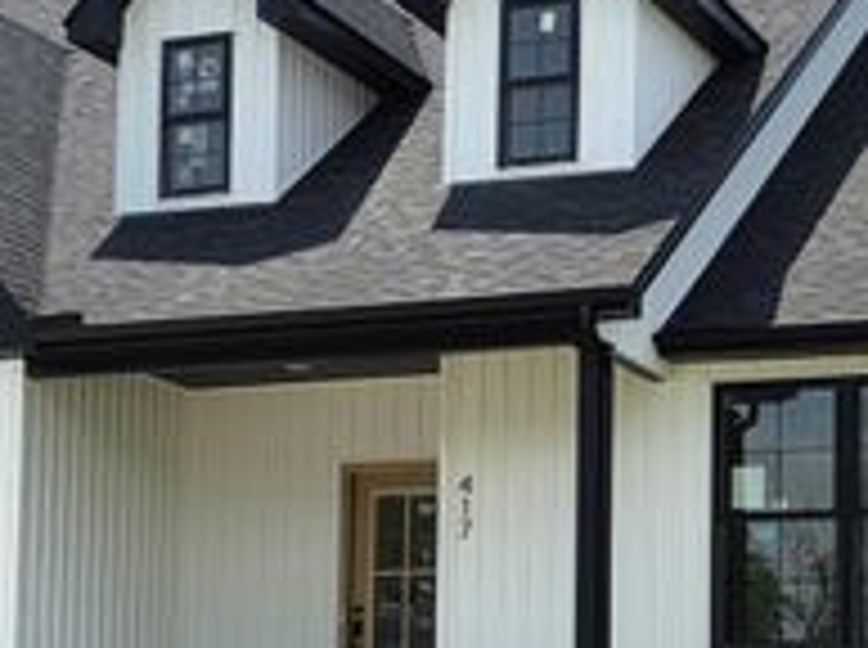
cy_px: 560
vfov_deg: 13.4
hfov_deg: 18.0
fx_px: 2728
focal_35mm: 109
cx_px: 301
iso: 25
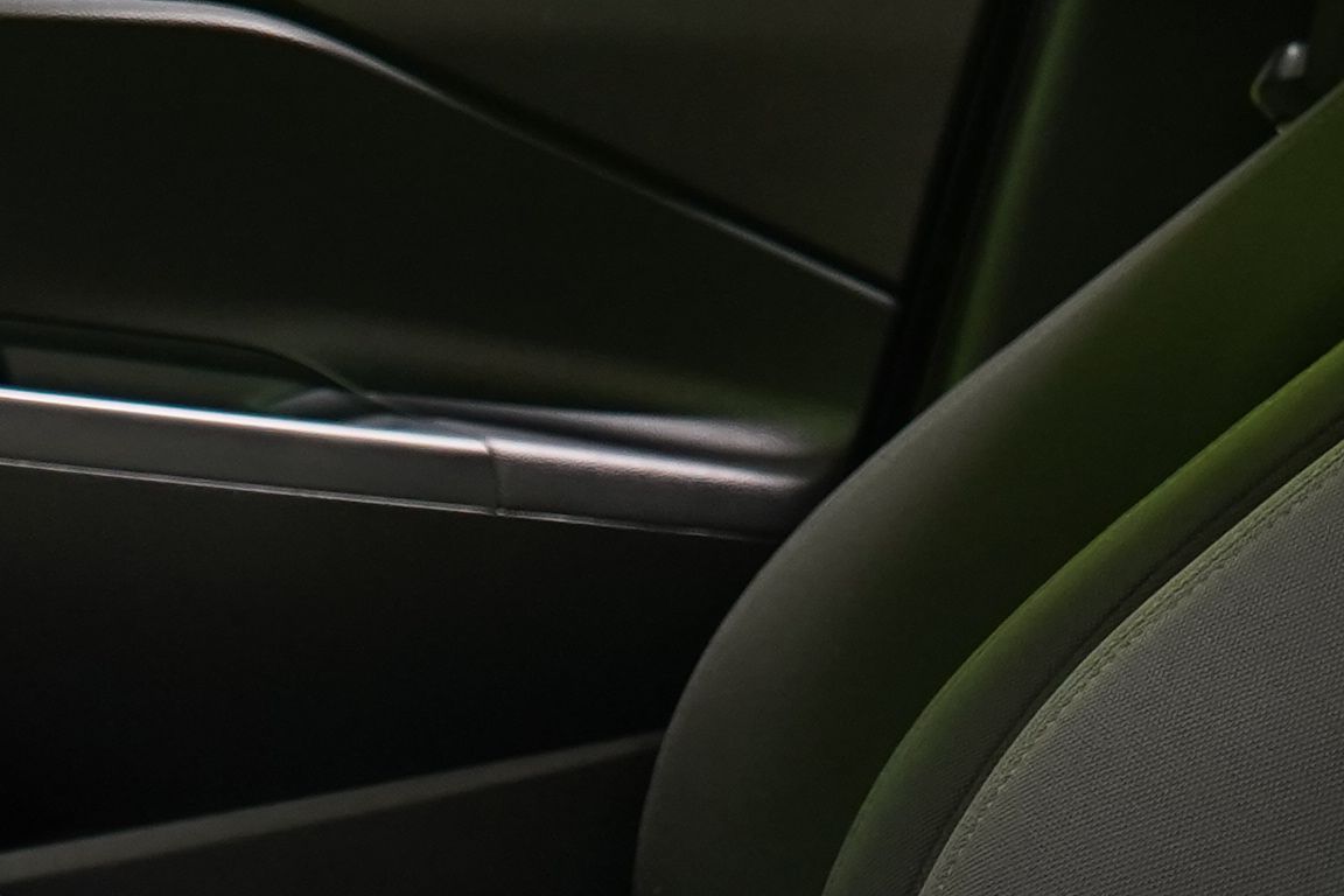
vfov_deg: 9.0
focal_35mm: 151
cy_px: 840
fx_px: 5637
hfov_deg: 13.3
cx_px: -121
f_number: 5
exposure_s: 1/20
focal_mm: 29
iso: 1250
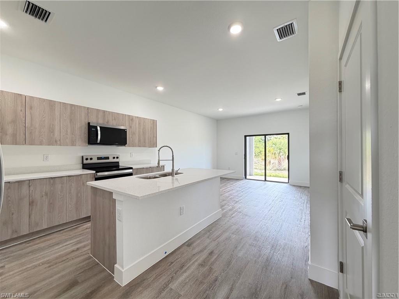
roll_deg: +0.4
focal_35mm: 14
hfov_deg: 102.1
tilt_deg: -0.1
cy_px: 150
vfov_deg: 85.7
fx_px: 161
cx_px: 200
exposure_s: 1/60
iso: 400
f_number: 2.2
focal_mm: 2.22
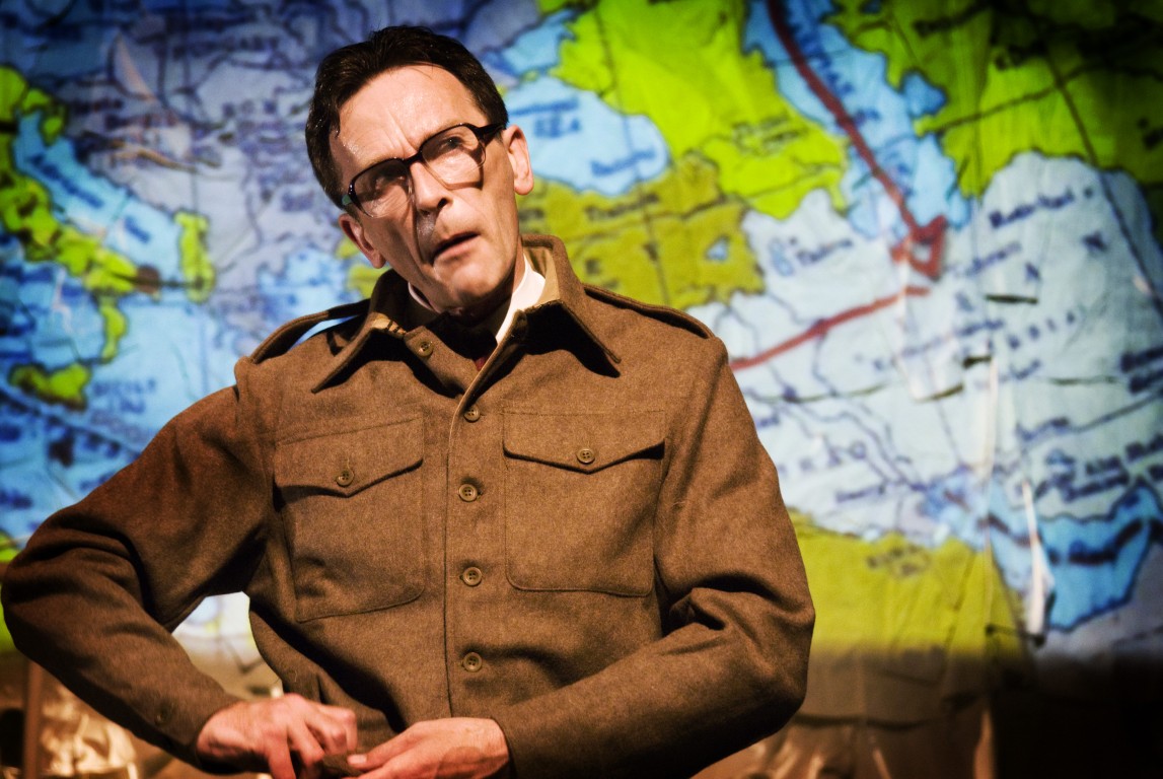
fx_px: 3396
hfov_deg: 19.4
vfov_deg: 13.1
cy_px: 390
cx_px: 582
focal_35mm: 105
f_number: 4
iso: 800
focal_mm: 70
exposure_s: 1/60
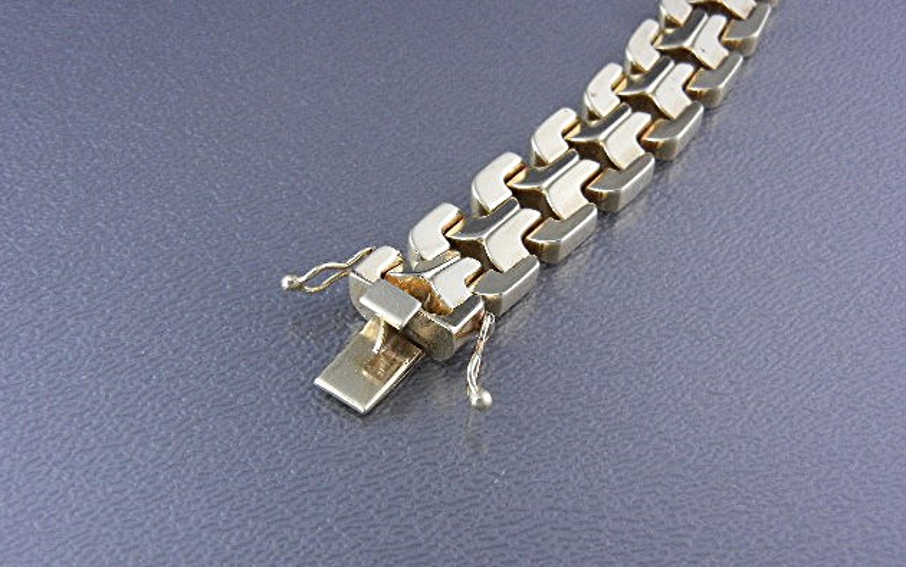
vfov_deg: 23.2
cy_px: 299
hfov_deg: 36.3
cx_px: 447
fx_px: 1383
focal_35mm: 56
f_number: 3.9
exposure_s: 1/24.6
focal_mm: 9.3
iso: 400
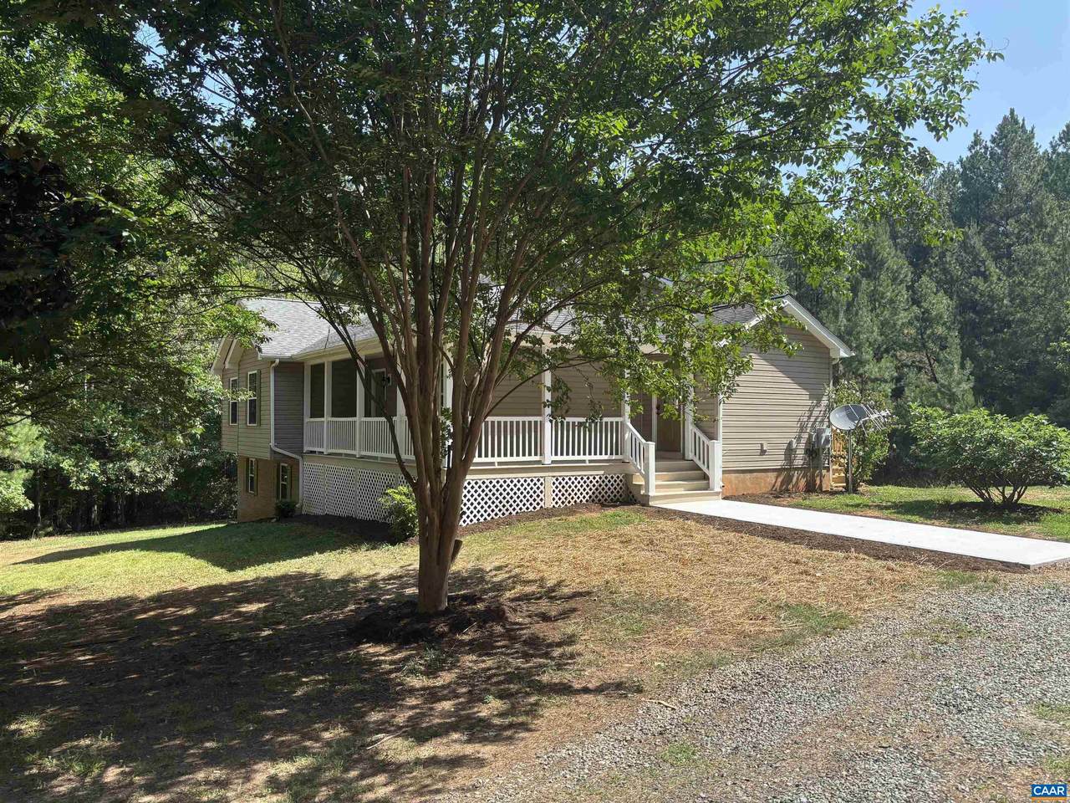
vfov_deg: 53.1
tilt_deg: +1.1
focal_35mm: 26
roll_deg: -0.4
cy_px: 402
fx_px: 804
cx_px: 535
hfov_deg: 67.3
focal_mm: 5.96
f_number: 1.6
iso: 50
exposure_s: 1/1080
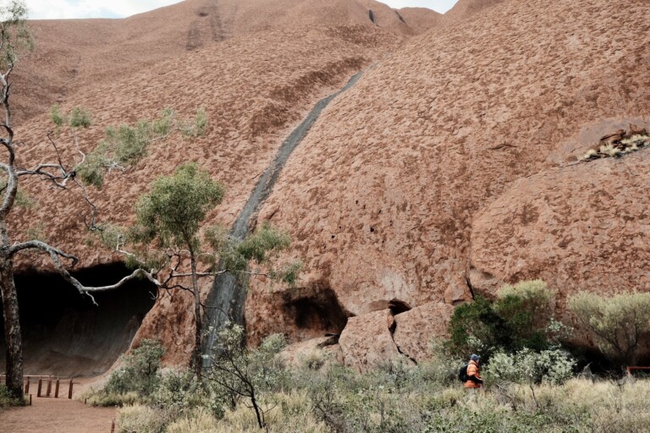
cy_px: 216
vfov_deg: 43.6
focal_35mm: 30
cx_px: 325
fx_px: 542
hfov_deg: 61.9
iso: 640
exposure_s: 1/170
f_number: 5.6
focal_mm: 20.2
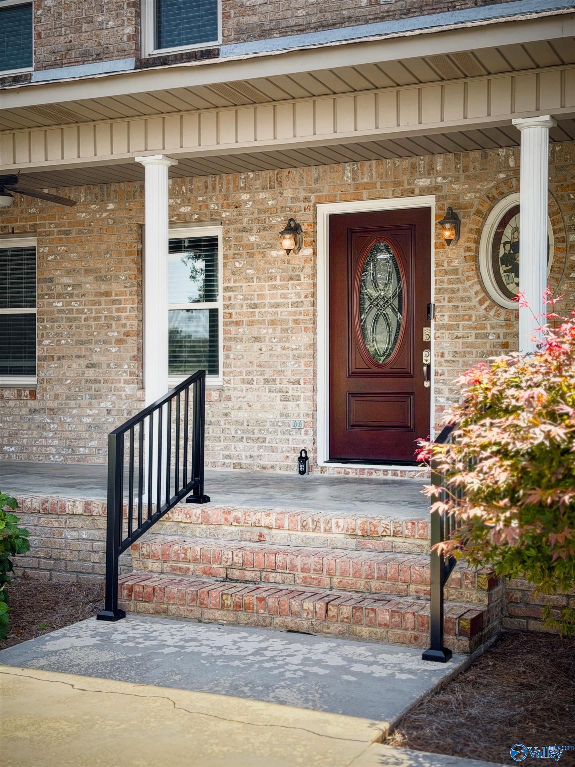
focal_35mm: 48
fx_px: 1063
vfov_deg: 39.7
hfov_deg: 30.3
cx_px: 288
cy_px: 384
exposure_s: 1/1000
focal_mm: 6.76
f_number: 1.78
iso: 100
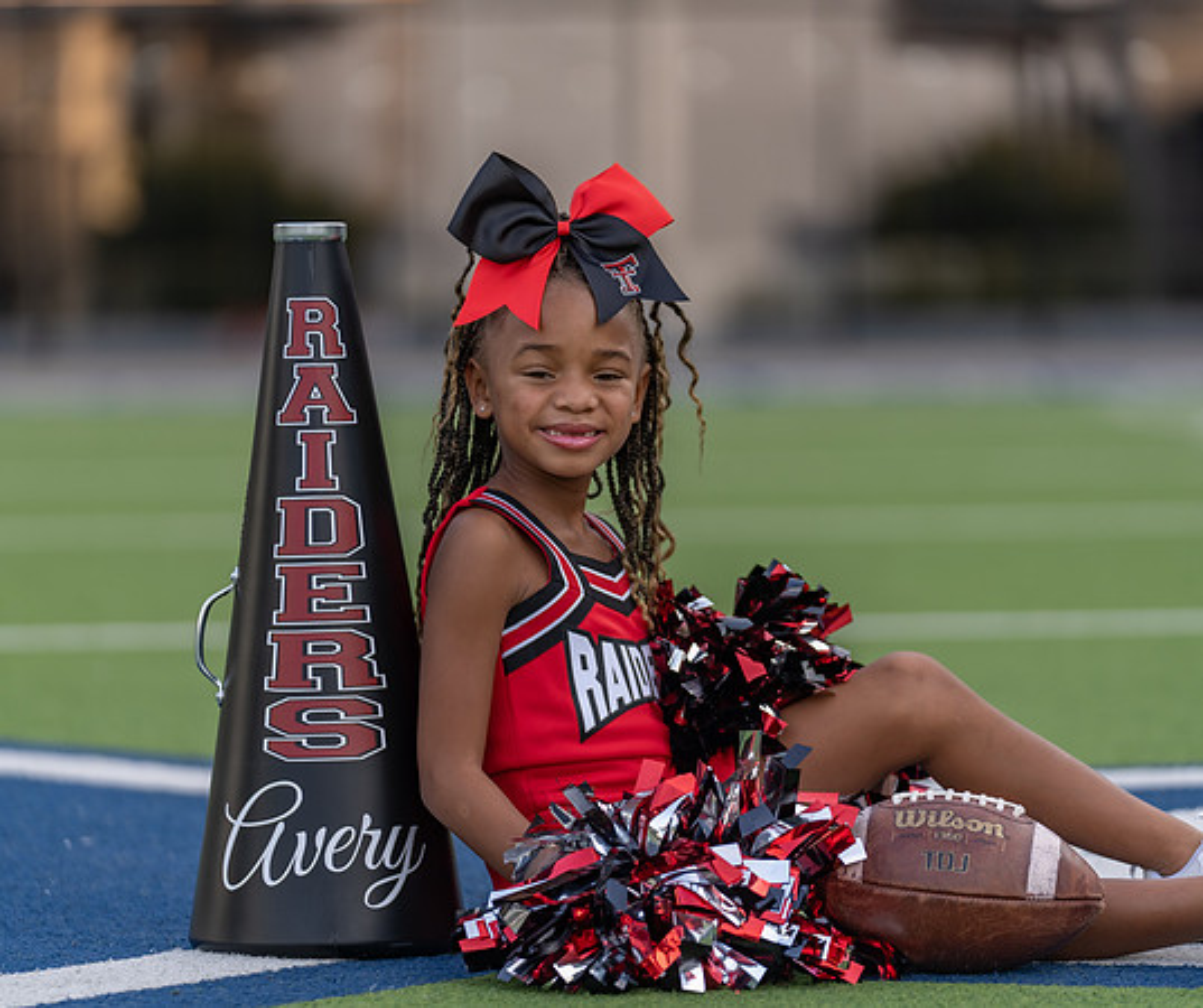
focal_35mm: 183
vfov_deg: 8.7
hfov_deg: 10.4
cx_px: 571
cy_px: 503
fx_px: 6621
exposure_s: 1/320
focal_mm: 154
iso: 160
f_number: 2.8
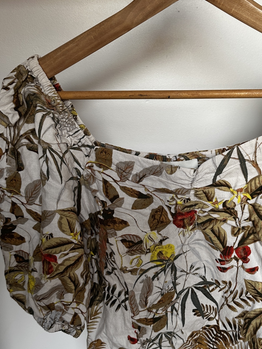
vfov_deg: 44.7
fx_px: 424
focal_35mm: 42
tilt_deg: -18.7
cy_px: 190
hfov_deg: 33.8
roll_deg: +5.6
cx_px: 188
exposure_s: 1/121
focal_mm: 6.86
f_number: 1.78
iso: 100
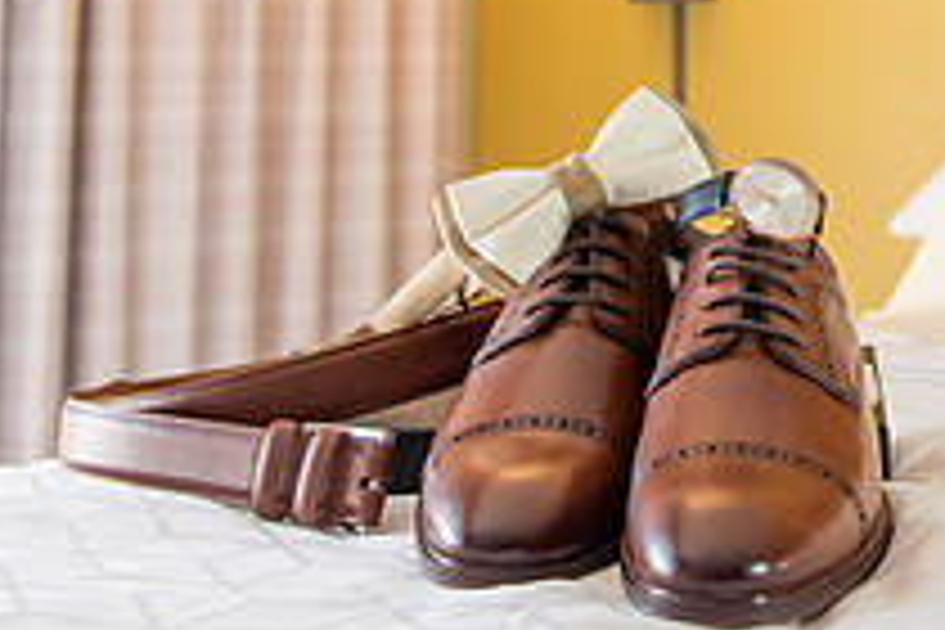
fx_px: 2126
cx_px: 760
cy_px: -205
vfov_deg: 15.9
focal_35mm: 81
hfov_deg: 24.6
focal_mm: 29
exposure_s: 1/250
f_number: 3.5
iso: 500
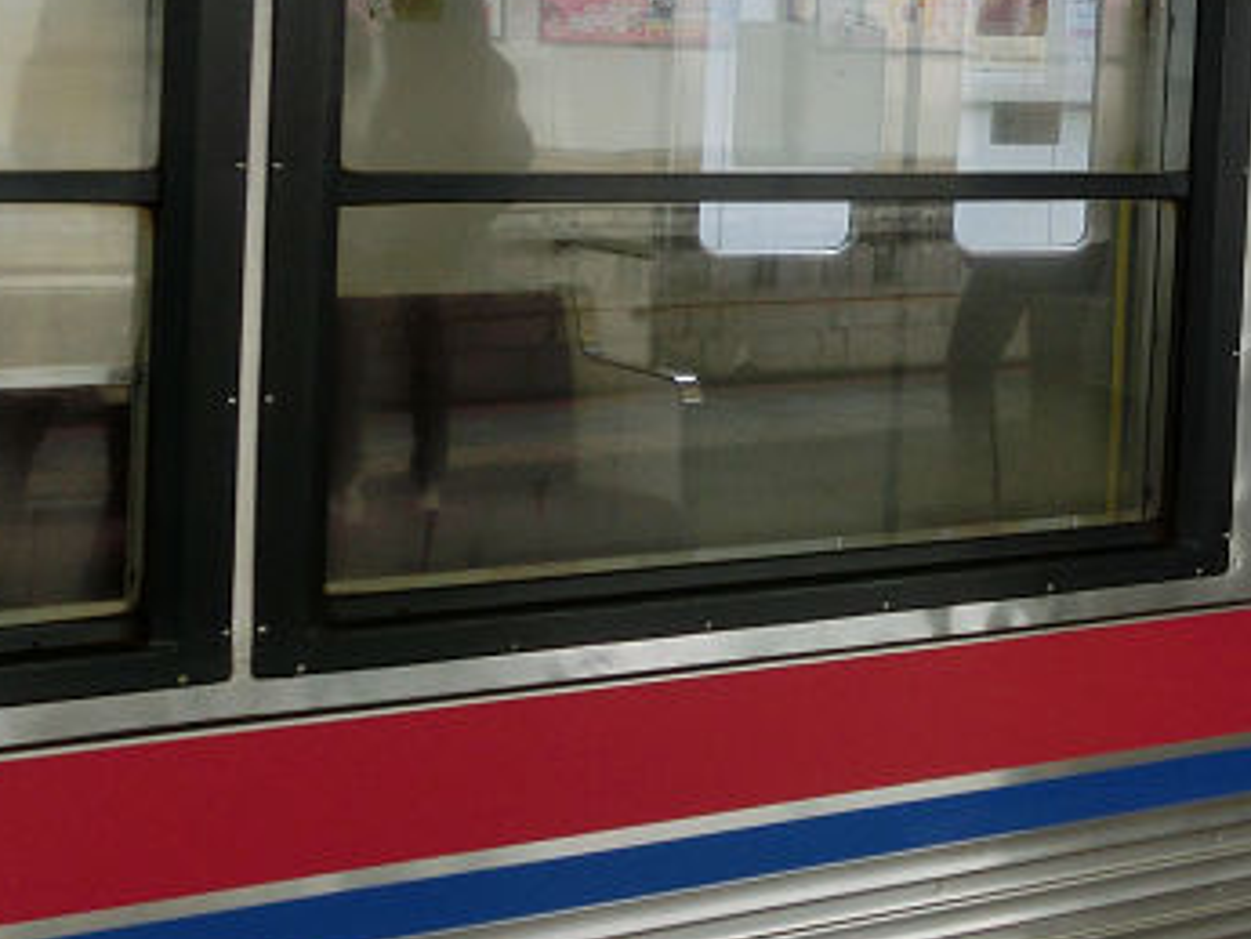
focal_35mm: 83
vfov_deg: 17.6
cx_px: 1222
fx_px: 3001
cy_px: 152
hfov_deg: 22.7
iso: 80
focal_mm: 5
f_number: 3
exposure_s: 1/200
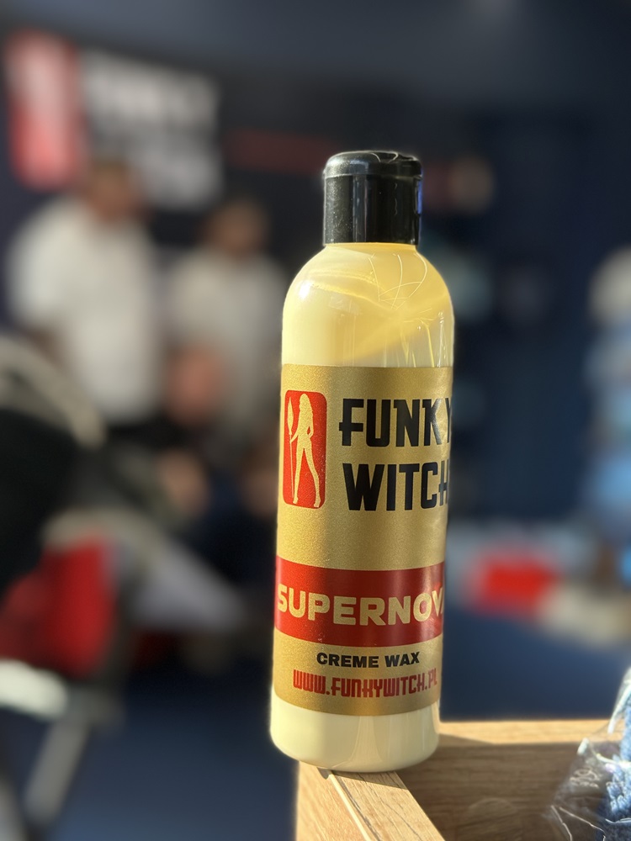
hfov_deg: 30.3
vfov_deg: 39.7
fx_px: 1167
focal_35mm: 48
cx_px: 316
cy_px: 420
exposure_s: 1/404
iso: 80
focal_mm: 6.86
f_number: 1.78
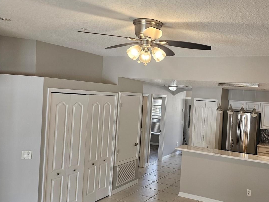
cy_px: 100
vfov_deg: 41.8
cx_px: 184
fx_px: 264
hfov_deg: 52.7
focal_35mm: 34
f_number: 1.7
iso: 200
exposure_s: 1/120
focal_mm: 6.3
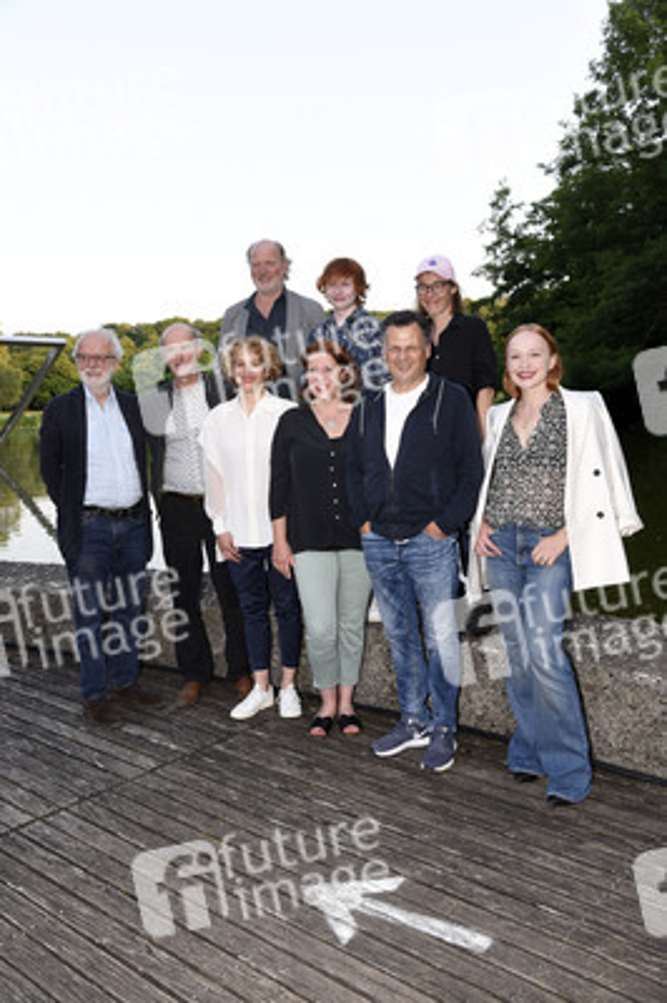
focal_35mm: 31
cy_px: 502
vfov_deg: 60.3
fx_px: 863
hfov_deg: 42.3
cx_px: 334
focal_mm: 31
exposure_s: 1/80
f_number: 6.3
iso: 400
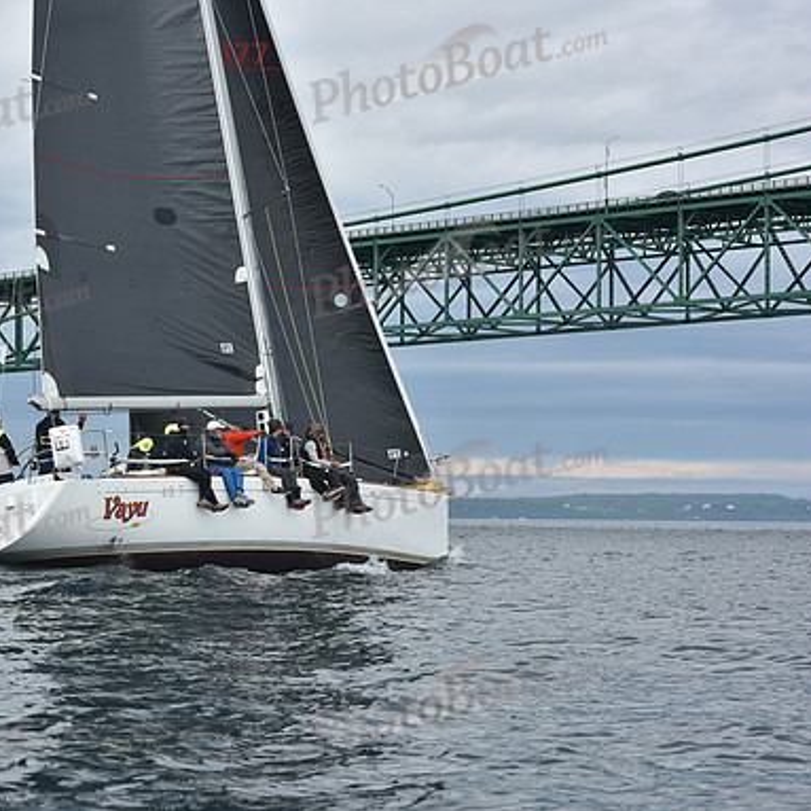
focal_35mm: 90
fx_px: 2386
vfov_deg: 19.3
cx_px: 201
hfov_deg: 19.2
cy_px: 403
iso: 250
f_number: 10
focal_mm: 70
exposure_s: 1/800
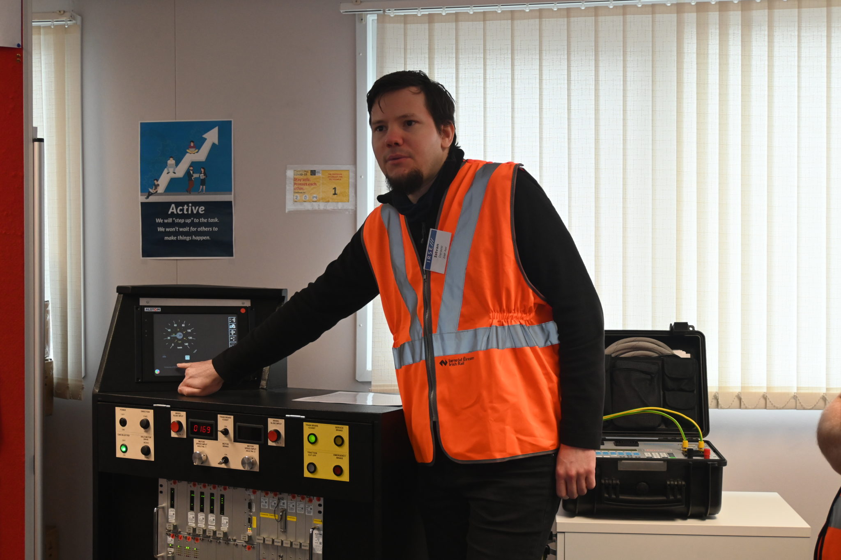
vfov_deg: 28.5
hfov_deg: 41.7
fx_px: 1104
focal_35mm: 47
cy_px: 280
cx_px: 420
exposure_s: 1/50
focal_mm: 31.5
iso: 1100
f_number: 5
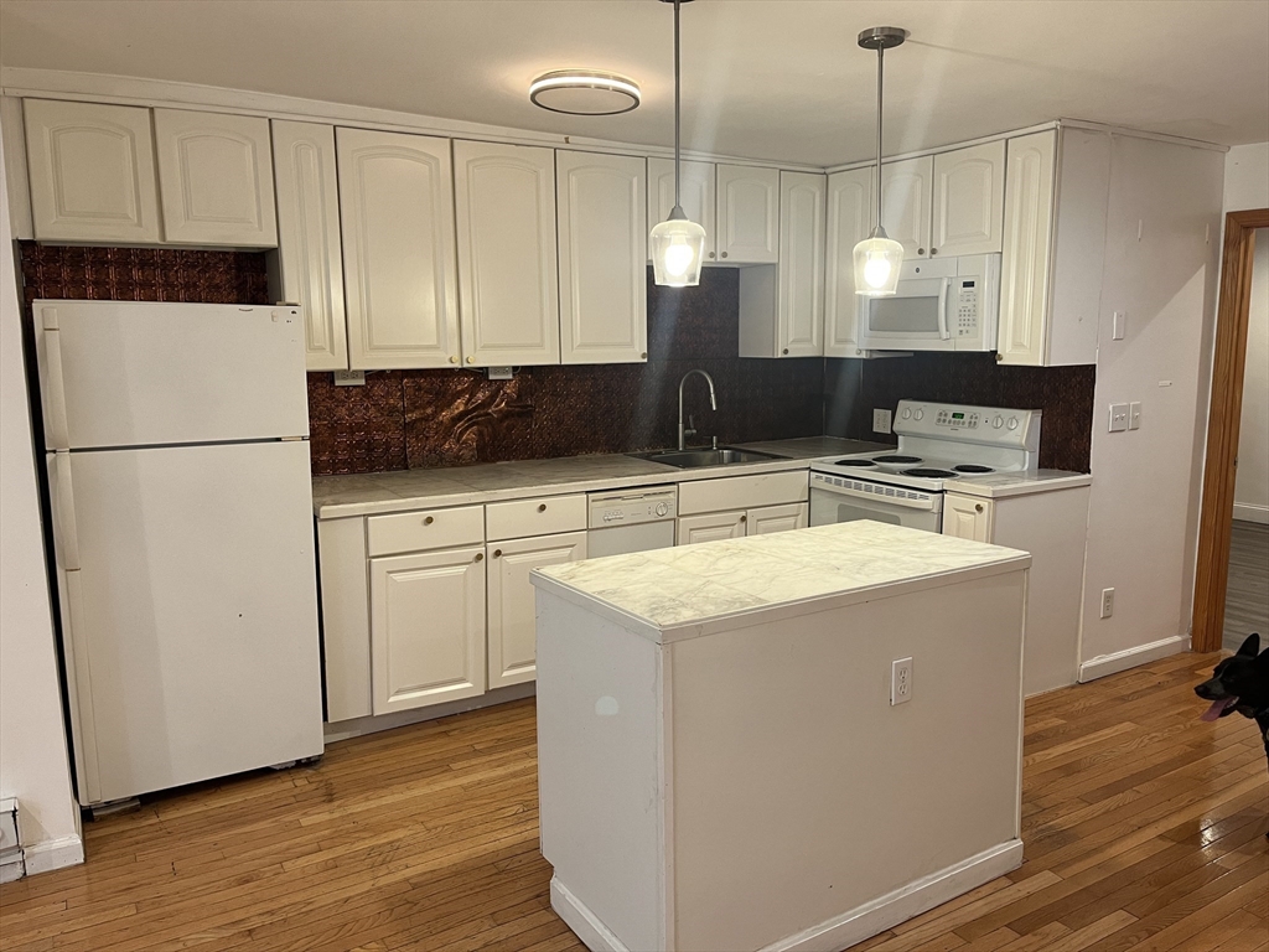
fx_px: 953
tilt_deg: -8.0
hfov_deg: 67.3
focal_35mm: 26
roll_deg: -0.3
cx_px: 634
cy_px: 476
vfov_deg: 53.1
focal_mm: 5.1
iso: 100
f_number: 1.6
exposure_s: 1/60
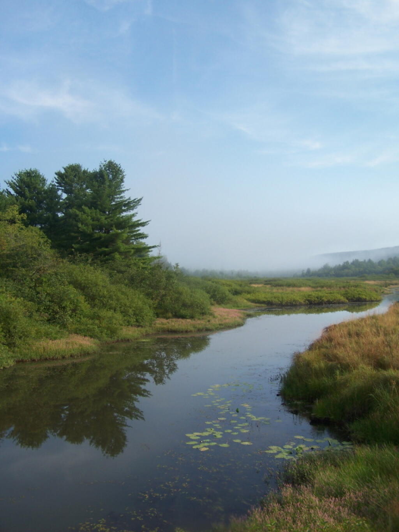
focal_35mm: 38
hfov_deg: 37.7
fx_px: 584
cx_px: 200
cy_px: 266
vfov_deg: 49.0
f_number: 2.8
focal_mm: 6.3
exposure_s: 1/640
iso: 80
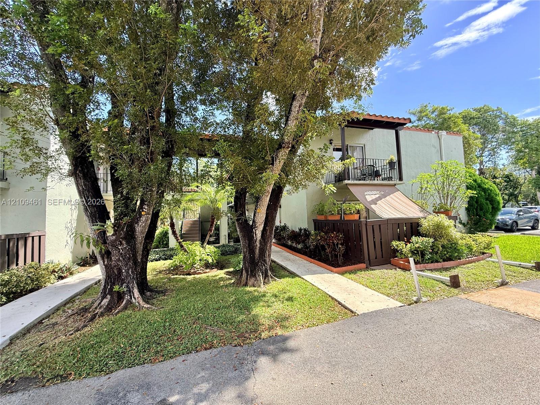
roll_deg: +1.6
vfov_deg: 85.7
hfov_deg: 102.1
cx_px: 270
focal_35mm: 14
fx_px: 218
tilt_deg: +4.1
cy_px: 202
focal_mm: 2.22
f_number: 2.2
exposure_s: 1/421
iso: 64
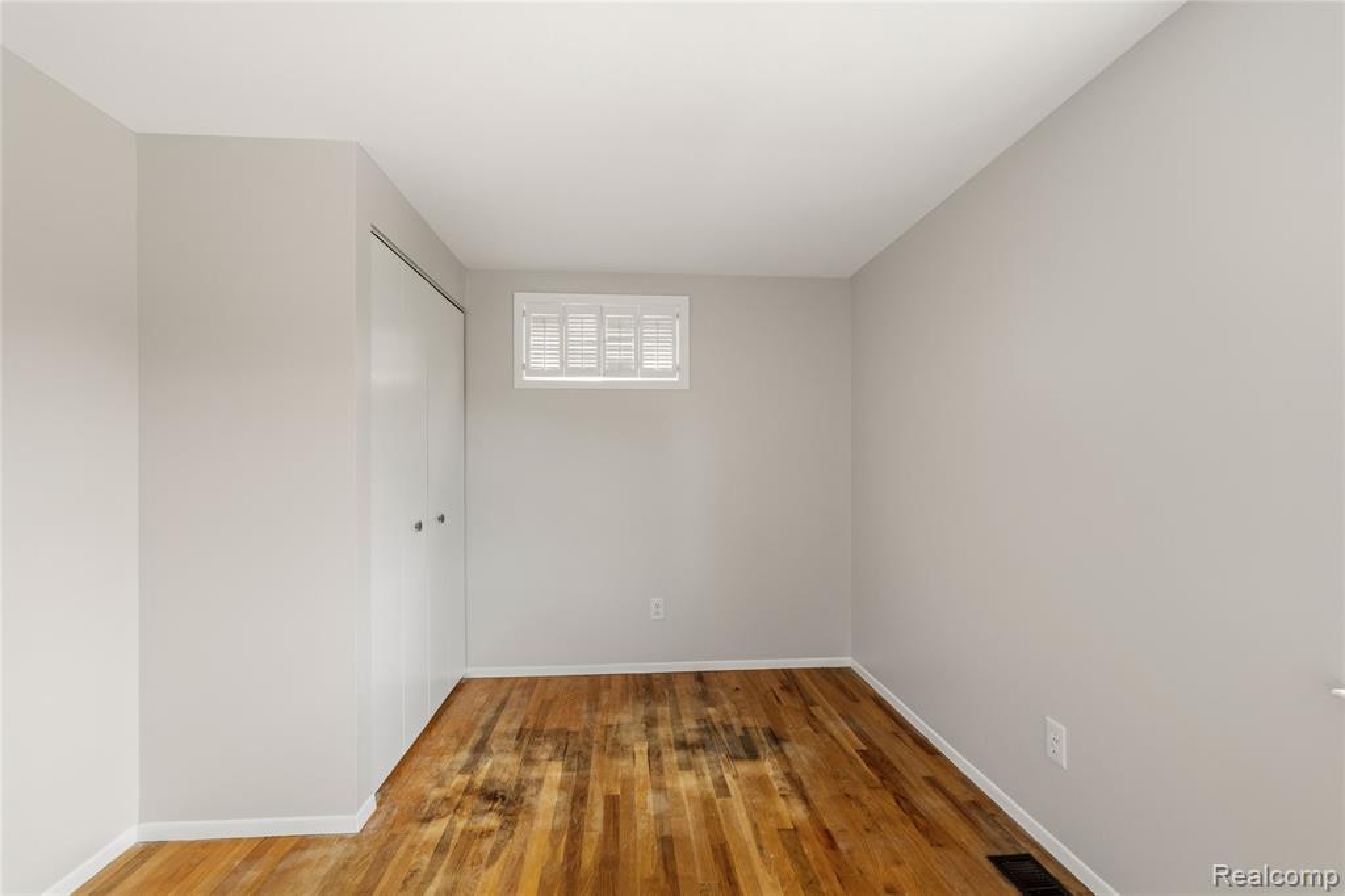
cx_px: 672
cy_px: 448
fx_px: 560
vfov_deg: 77.3
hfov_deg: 100.4
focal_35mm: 15
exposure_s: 1
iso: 500
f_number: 6.4
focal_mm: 10
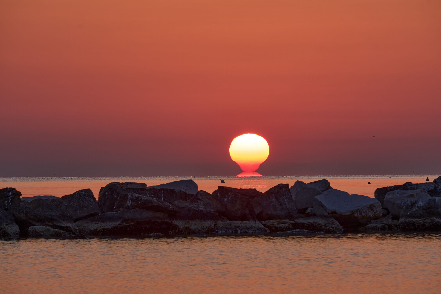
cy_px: 147
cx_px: 220
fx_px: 4226
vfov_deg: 4.0
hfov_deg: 6.0
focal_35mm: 345
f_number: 13
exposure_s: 1/50
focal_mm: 230
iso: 160
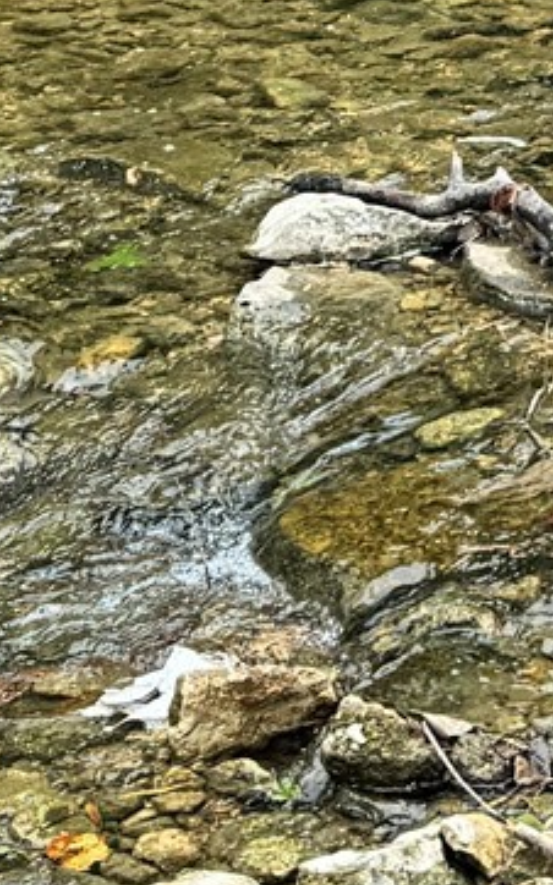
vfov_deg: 12.7
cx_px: 712
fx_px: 3475
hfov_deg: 9.0
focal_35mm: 144
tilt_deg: -2.5
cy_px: -887
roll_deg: +0.8
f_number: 1.78
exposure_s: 1/980
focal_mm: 6.76
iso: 80
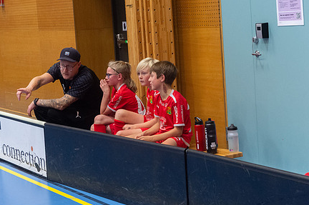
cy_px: 96
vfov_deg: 14.5
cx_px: 117
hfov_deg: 21.7
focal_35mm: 94
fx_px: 806
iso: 8000
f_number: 3.5
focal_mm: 70
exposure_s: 1/400
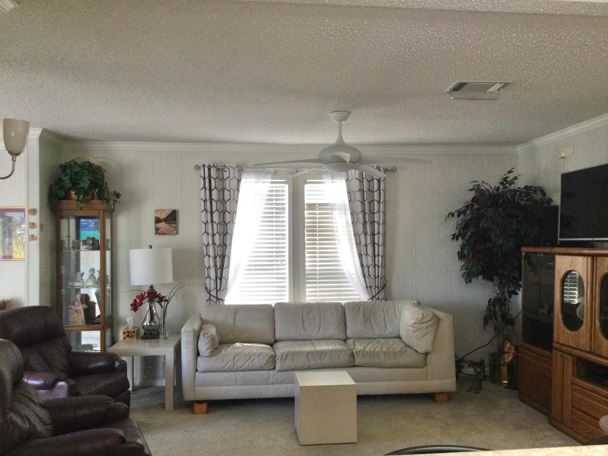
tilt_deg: +1.3
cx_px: 304
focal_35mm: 31
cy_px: 228
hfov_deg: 58.4
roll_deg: -2.2
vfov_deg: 45.4
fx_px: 544
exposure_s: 1/30
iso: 50
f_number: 2.4
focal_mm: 3.3
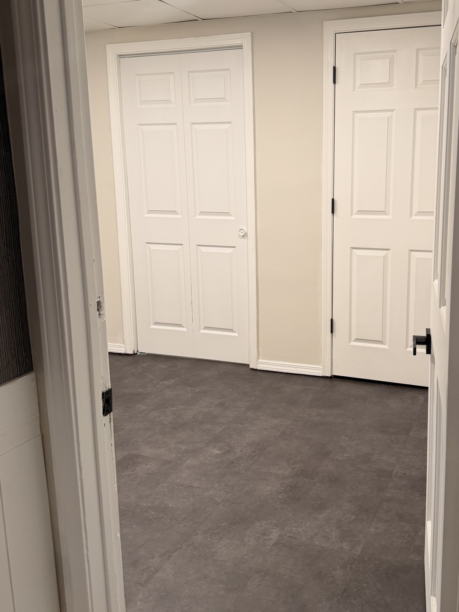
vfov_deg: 53.9
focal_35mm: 34
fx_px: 601
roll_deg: -0.7
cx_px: 293
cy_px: 280
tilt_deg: -10.7
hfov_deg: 41.4
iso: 125
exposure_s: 1/60
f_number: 1.78
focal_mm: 6.76
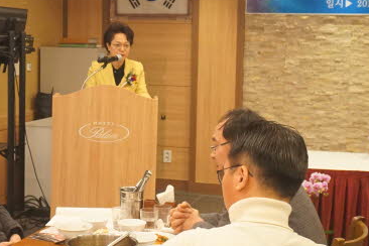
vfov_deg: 18.6
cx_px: 145
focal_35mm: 73
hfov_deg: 27.6
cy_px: 117
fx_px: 750
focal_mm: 21
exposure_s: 1/125
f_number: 4
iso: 3200
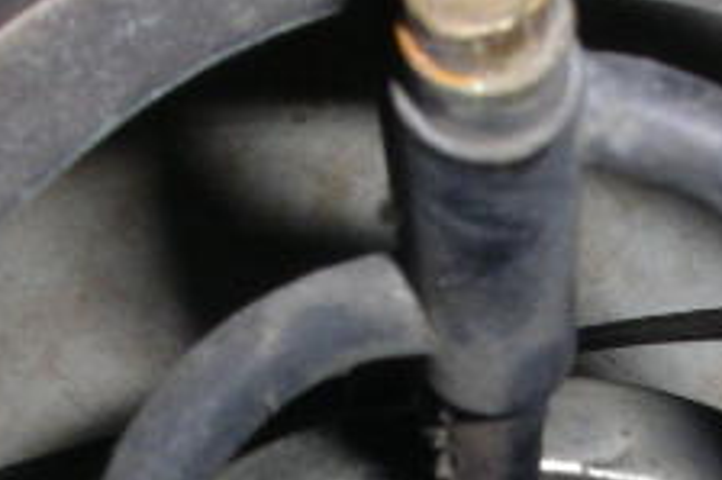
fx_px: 2204
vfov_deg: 12.2
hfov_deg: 18.5
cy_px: 561
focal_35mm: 110
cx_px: 538
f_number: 6.9
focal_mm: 5.7
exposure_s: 1/60
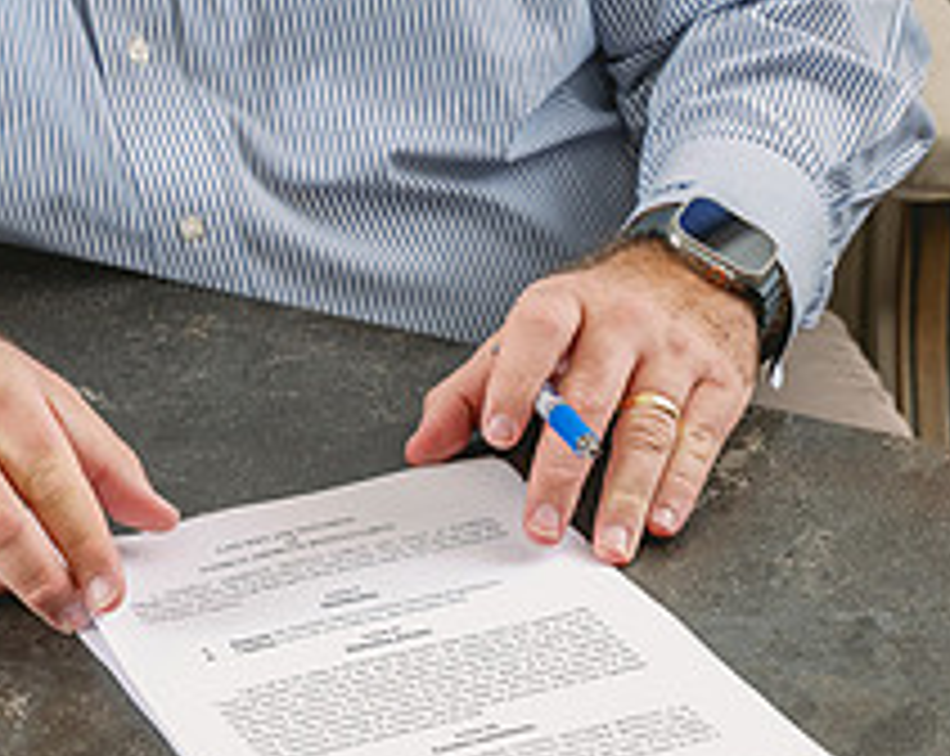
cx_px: 518
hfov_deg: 10.7
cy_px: 682
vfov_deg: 8.5
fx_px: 5080
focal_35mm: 181
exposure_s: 1/160
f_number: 5.6
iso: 200
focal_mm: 70
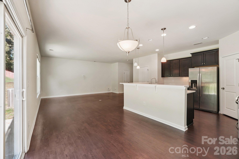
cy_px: 80
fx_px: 100
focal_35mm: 15
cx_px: 120
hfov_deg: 100.4
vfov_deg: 77.3
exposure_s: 1/10
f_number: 8
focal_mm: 10
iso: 400
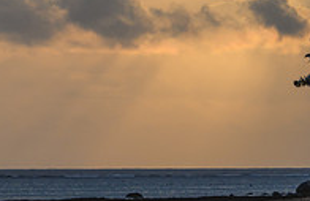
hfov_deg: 4.6
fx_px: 3884
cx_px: 99
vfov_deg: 3.0
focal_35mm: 455
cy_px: 88
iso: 400
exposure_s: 1/2000
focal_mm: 100
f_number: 8
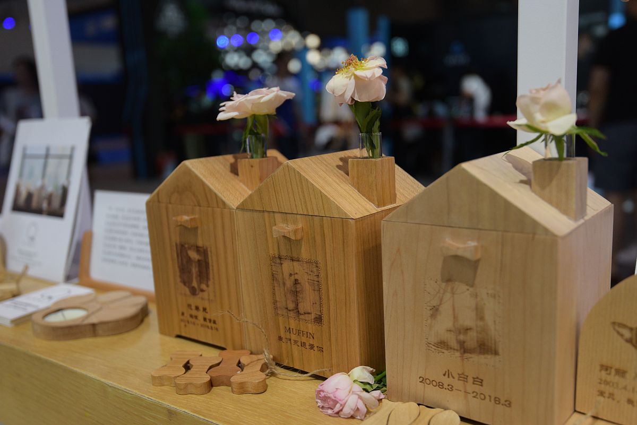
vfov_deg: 37.9
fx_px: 619
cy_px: 212
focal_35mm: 35
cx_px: 318
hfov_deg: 54.4
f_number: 4
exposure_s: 1/250
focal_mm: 35
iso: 1000
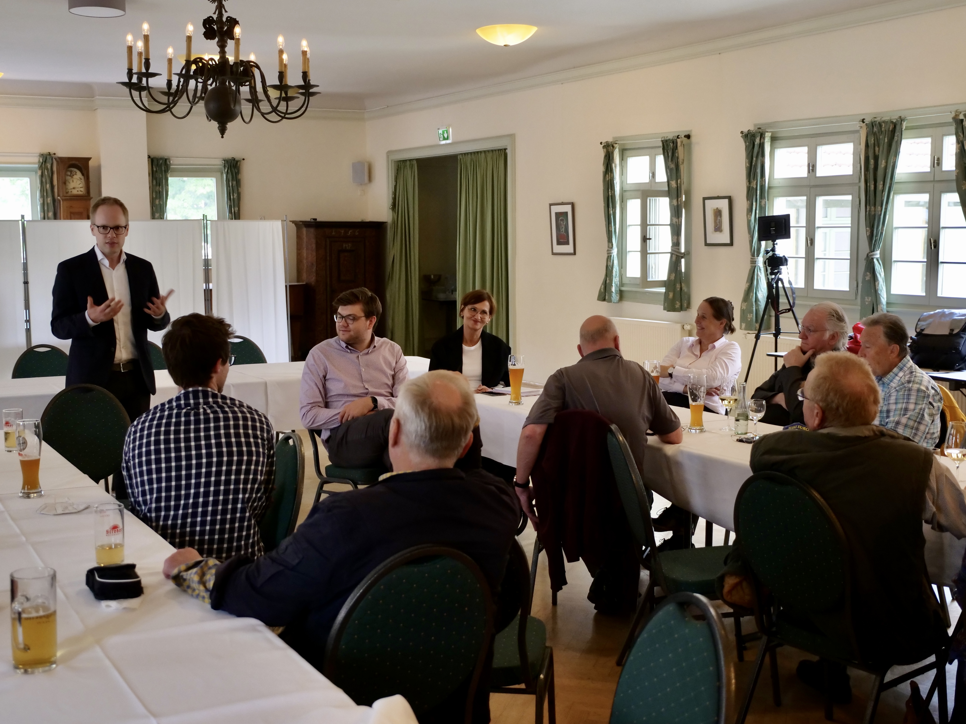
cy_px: 362
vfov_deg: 34.3
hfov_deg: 44.8
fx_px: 1172
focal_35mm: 42
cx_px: 483
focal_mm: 21
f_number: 2.8
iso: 1250
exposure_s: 1/60
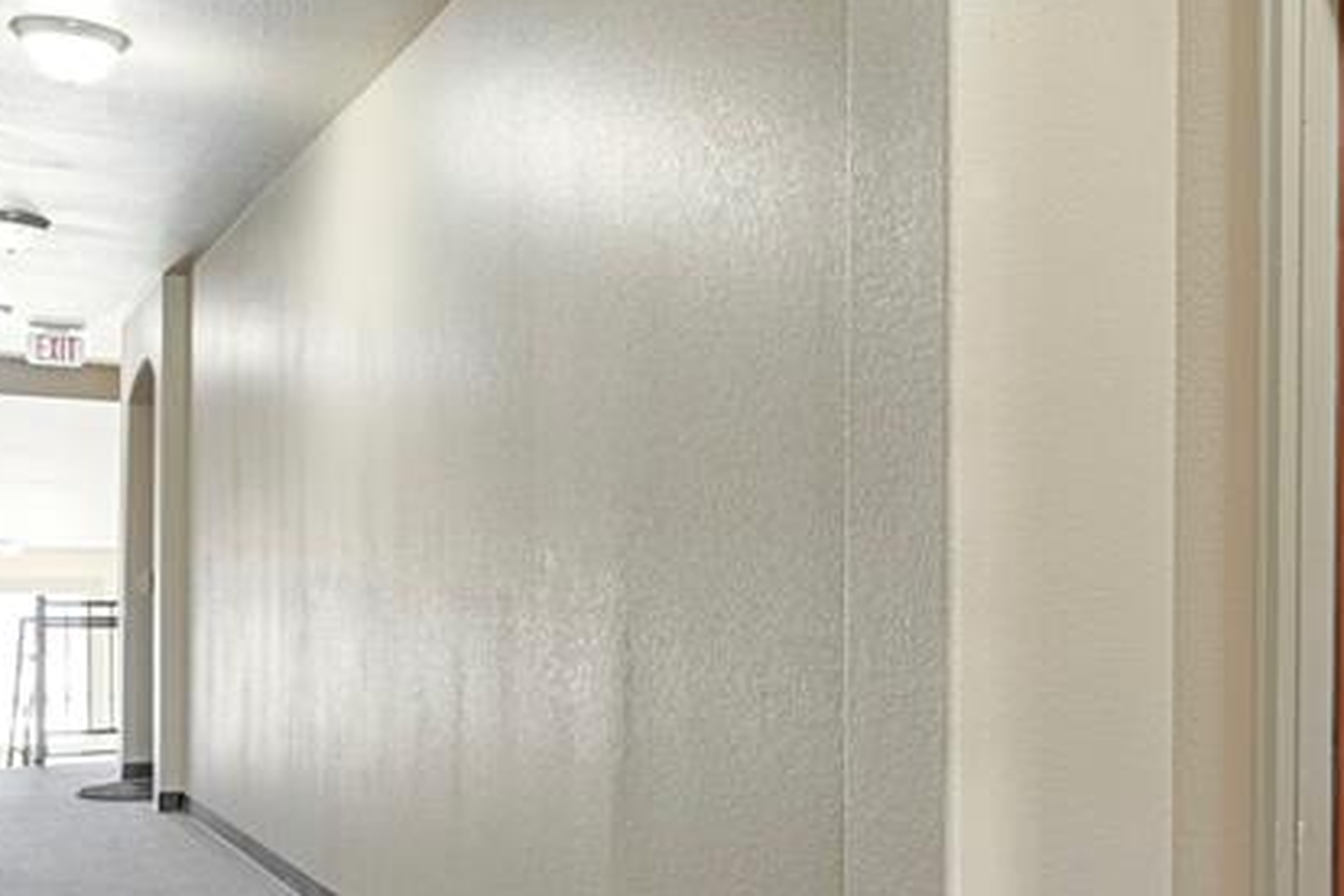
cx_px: 1224
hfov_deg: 42.4
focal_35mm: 42
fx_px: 1568
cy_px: 604
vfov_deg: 31.6
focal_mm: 17
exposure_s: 30
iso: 250
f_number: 8
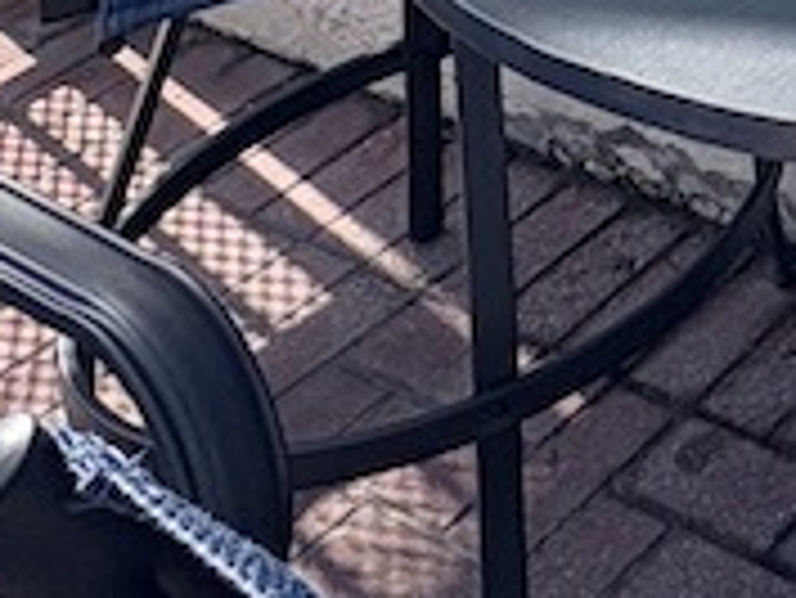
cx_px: 1516
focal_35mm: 81
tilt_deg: -1.8
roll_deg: +0.8
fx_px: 1864
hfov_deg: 18.0
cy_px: -1039
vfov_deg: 12.2
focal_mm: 2.22
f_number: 2.2
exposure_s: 1/548
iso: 40
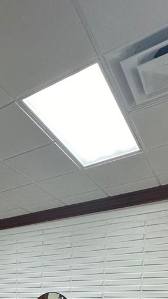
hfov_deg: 31.2
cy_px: 340
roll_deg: -2.7
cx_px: 15
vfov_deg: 41.8
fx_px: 285
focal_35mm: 36
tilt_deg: -5.9
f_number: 2.2
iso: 160
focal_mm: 2.22
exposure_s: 1/123
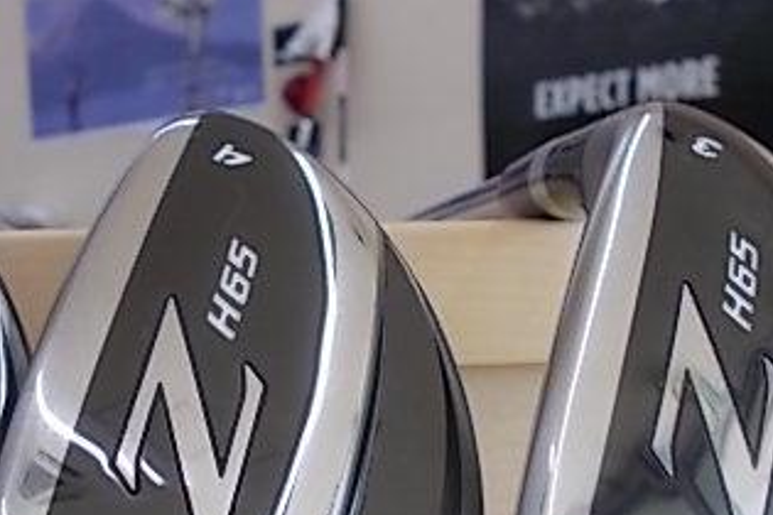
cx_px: 231
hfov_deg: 35.7
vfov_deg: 24.1
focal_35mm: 55
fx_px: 1181
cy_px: 429
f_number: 3.2
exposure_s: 1/100
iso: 80
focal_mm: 4.6
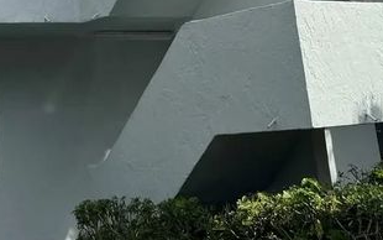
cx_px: 104
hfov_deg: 24.4
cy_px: -205
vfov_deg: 13.7
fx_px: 877
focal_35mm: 84
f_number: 1.78
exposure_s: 1/7092
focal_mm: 6.86
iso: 80
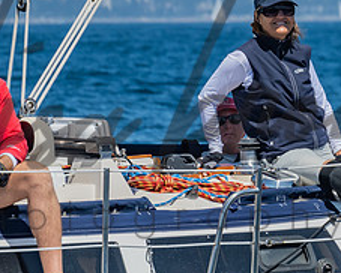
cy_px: 110
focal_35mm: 520
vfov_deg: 3.0
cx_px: 222
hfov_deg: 3.7
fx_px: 5253
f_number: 6.3
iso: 160
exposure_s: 1/640
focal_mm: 135
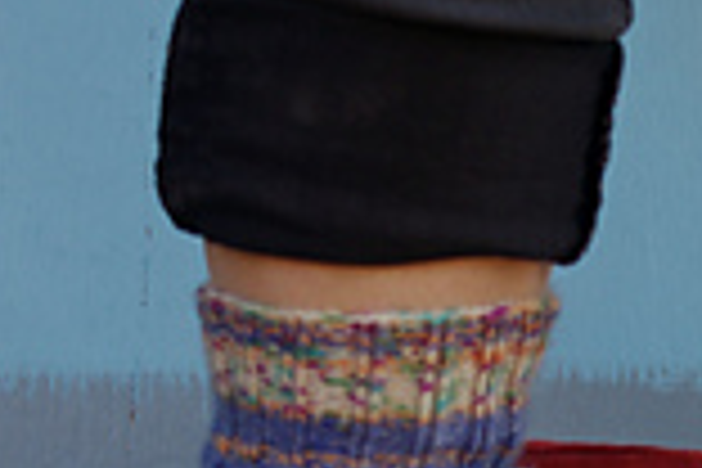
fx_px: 3061
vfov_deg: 8.7
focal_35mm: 157
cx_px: 580
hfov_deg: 13.0
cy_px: 513
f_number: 4
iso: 200
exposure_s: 1/80
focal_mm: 32.5
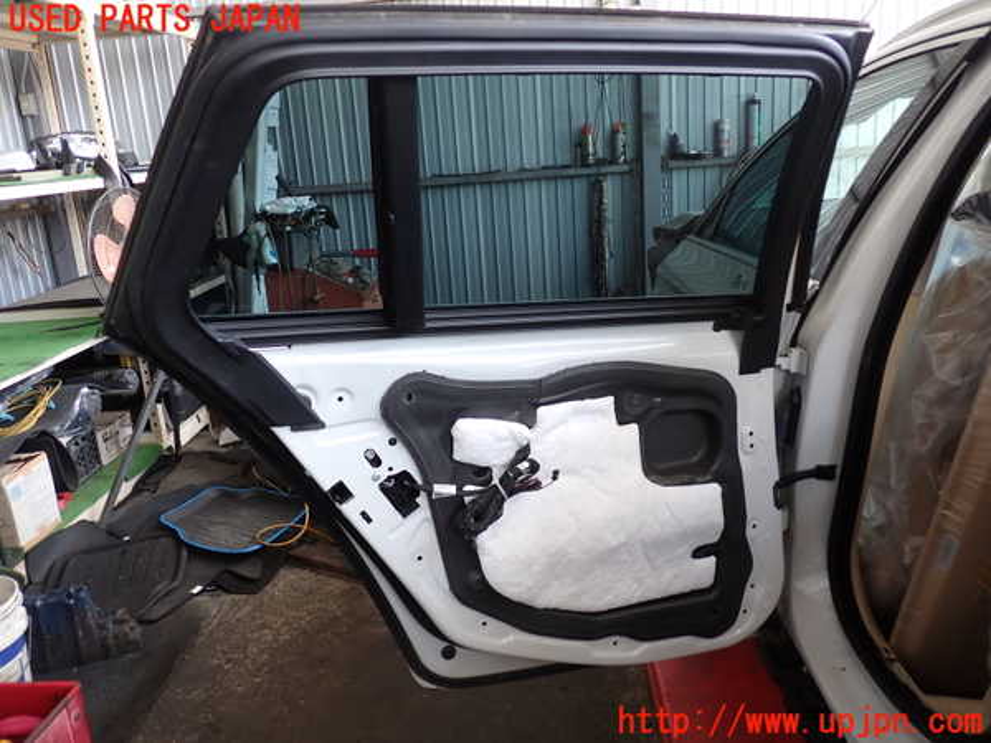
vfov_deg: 46.8
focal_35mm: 30
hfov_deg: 60.0
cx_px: 496
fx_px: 859
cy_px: 372
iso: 125
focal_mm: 5.4
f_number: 2.3
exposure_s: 1/60
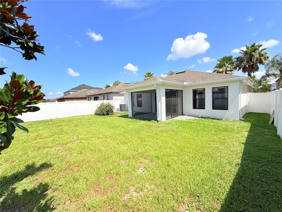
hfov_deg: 102.1
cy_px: 106
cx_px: 141
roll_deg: +2.6
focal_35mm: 14
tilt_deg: -3.0
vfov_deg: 85.7
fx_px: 114
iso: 50
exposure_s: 1/2165
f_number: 2.2
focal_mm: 2.22
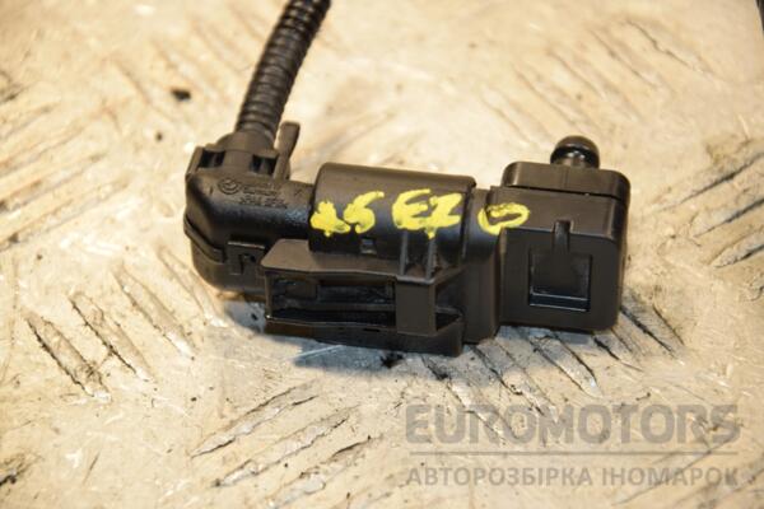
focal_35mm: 158
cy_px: 254
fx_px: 3342
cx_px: 382
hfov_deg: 13.0
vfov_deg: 8.7
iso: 800
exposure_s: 1/200
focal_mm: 105
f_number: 6.3
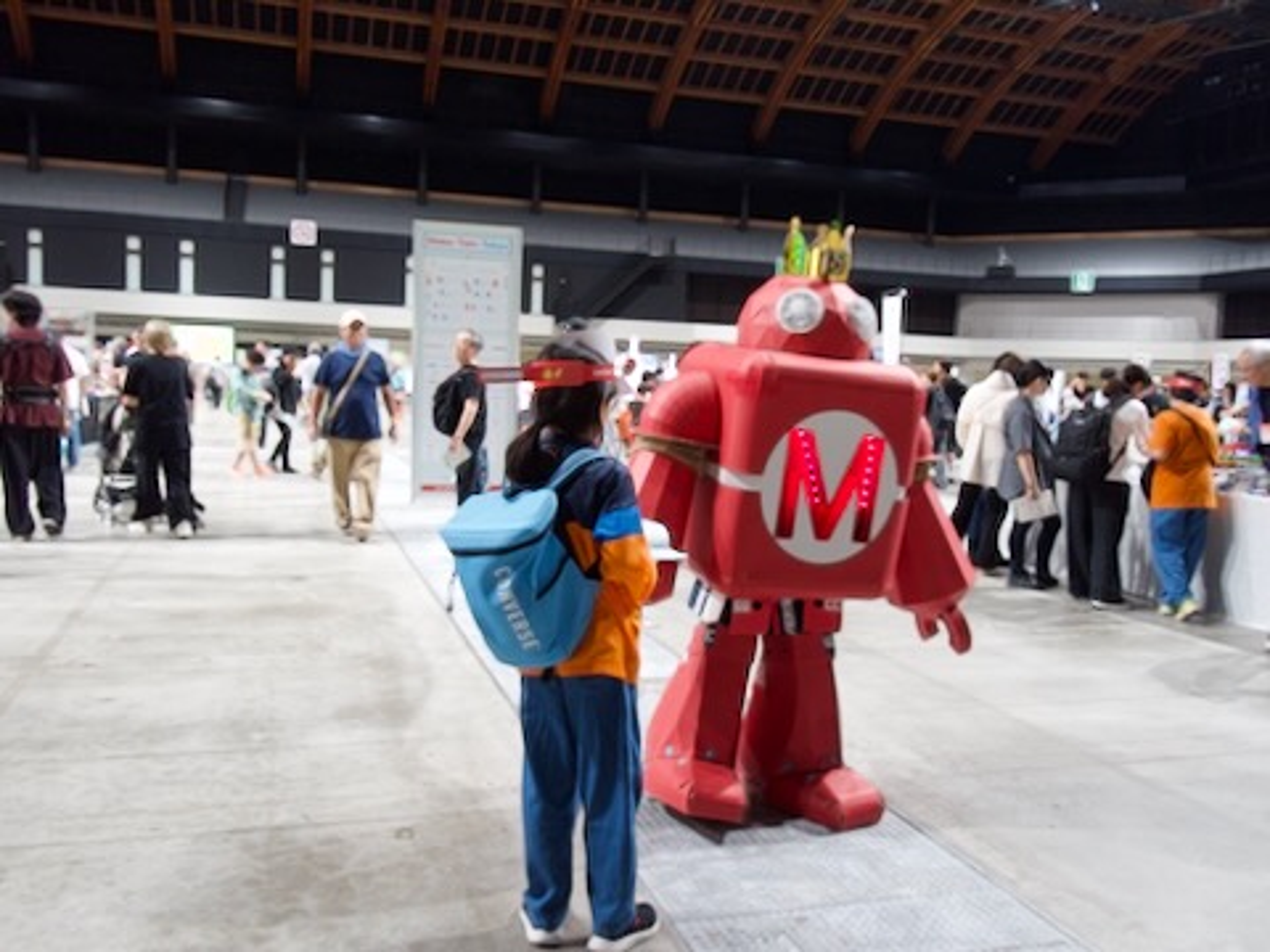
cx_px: 635
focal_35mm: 30
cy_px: 476
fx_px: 1101
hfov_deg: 60.0
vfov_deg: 46.8
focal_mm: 5.4
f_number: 2.3
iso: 500
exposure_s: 1/100
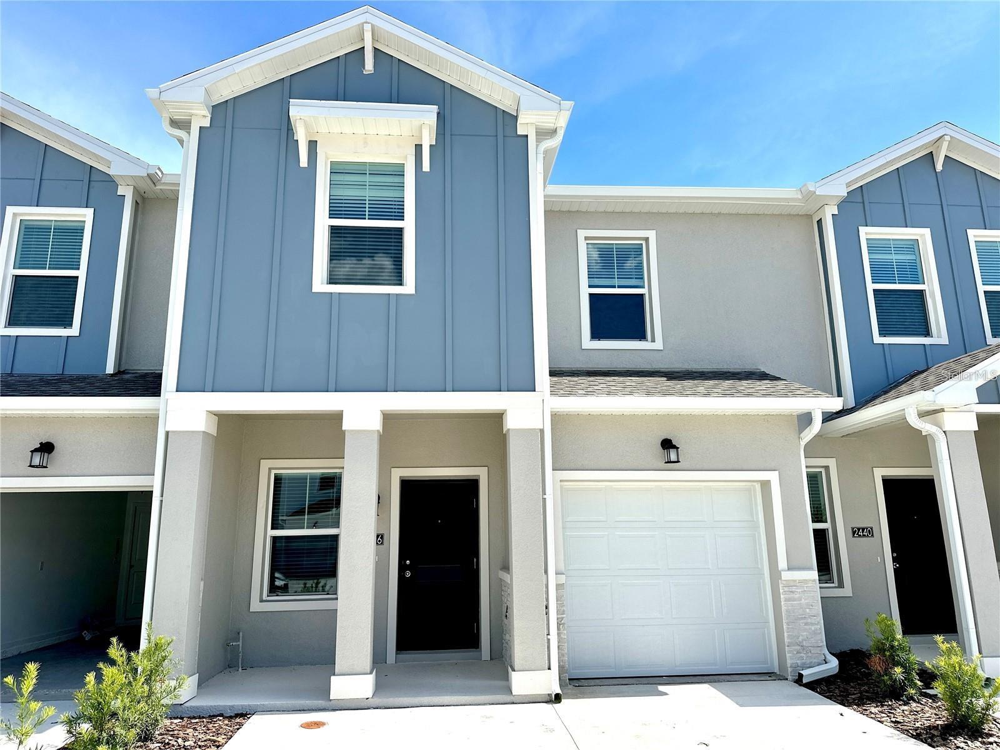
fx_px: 693
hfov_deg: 71.6
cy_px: 375
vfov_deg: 56.8
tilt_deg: +12.9
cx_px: 500
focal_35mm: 24
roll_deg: +0.3
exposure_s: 1/4545
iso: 80
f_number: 1.78
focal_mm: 6.86
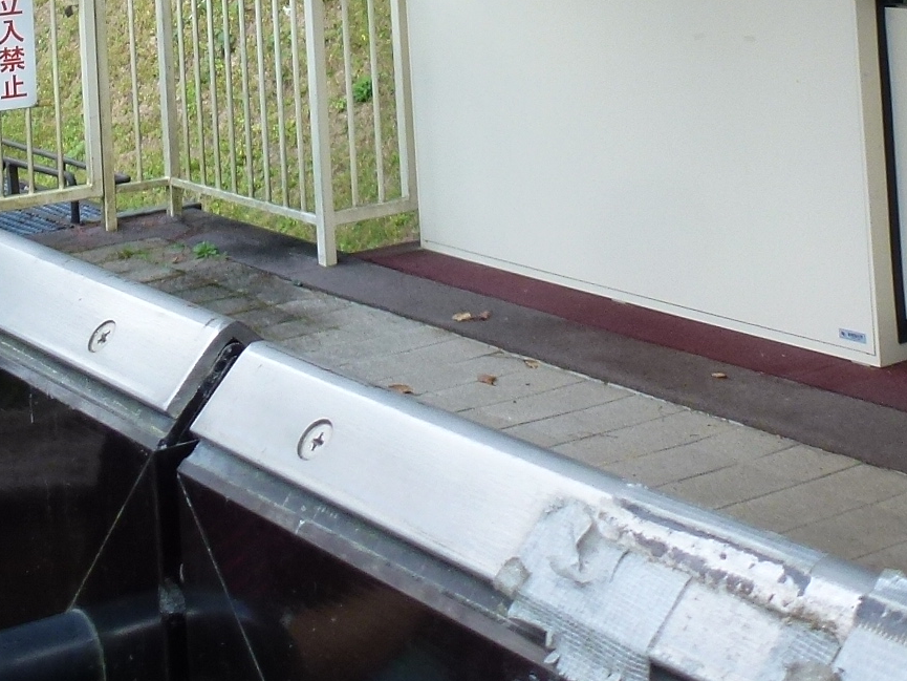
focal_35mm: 71
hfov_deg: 27.1
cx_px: 249
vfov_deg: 18.7
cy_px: -289
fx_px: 1861
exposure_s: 1/125
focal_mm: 4.3
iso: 100
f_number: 3.5
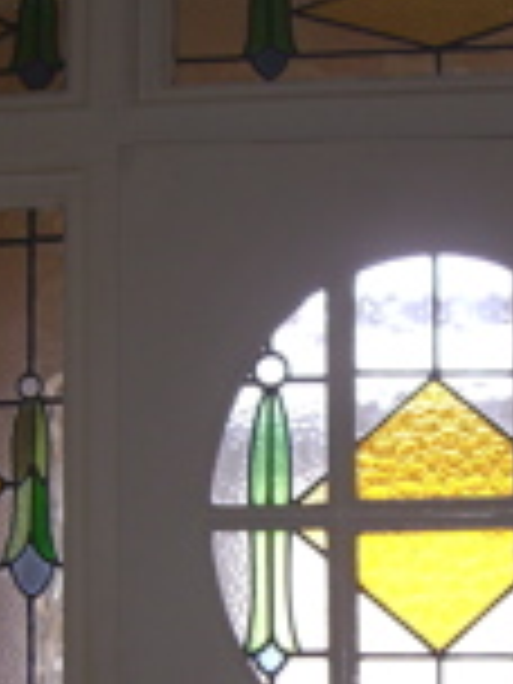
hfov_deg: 14.7
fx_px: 1976
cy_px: 666
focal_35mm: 100
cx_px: 387
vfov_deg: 19.1
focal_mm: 6.2
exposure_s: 1/40
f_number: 2.7
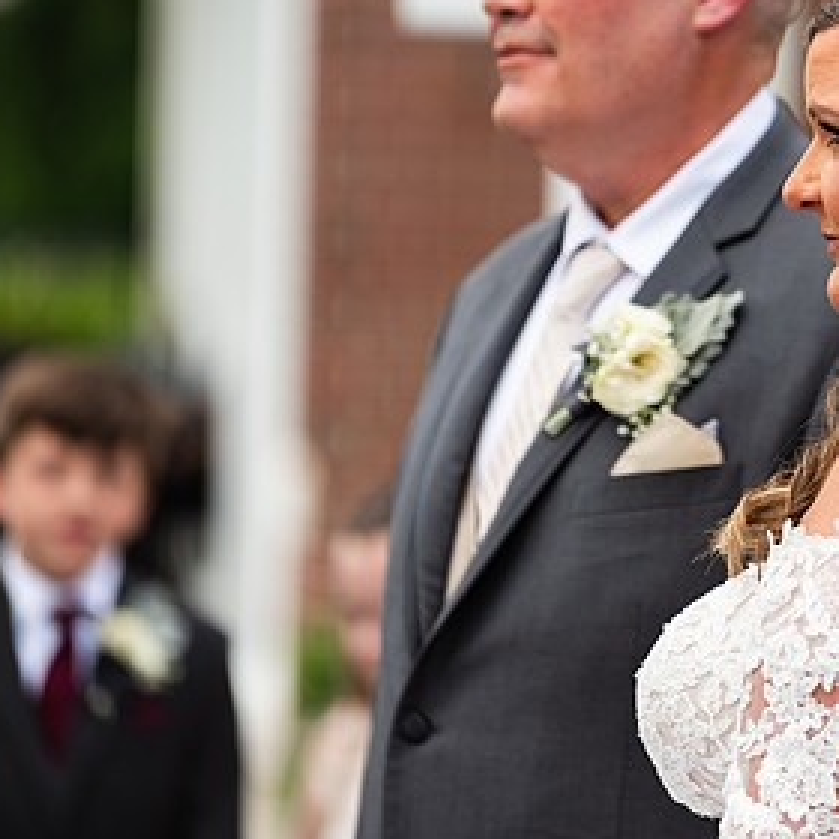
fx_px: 9735
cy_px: 274
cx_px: 827
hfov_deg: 4.9
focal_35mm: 355
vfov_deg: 4.9
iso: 64
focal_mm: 200
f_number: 2.8
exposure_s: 1/640
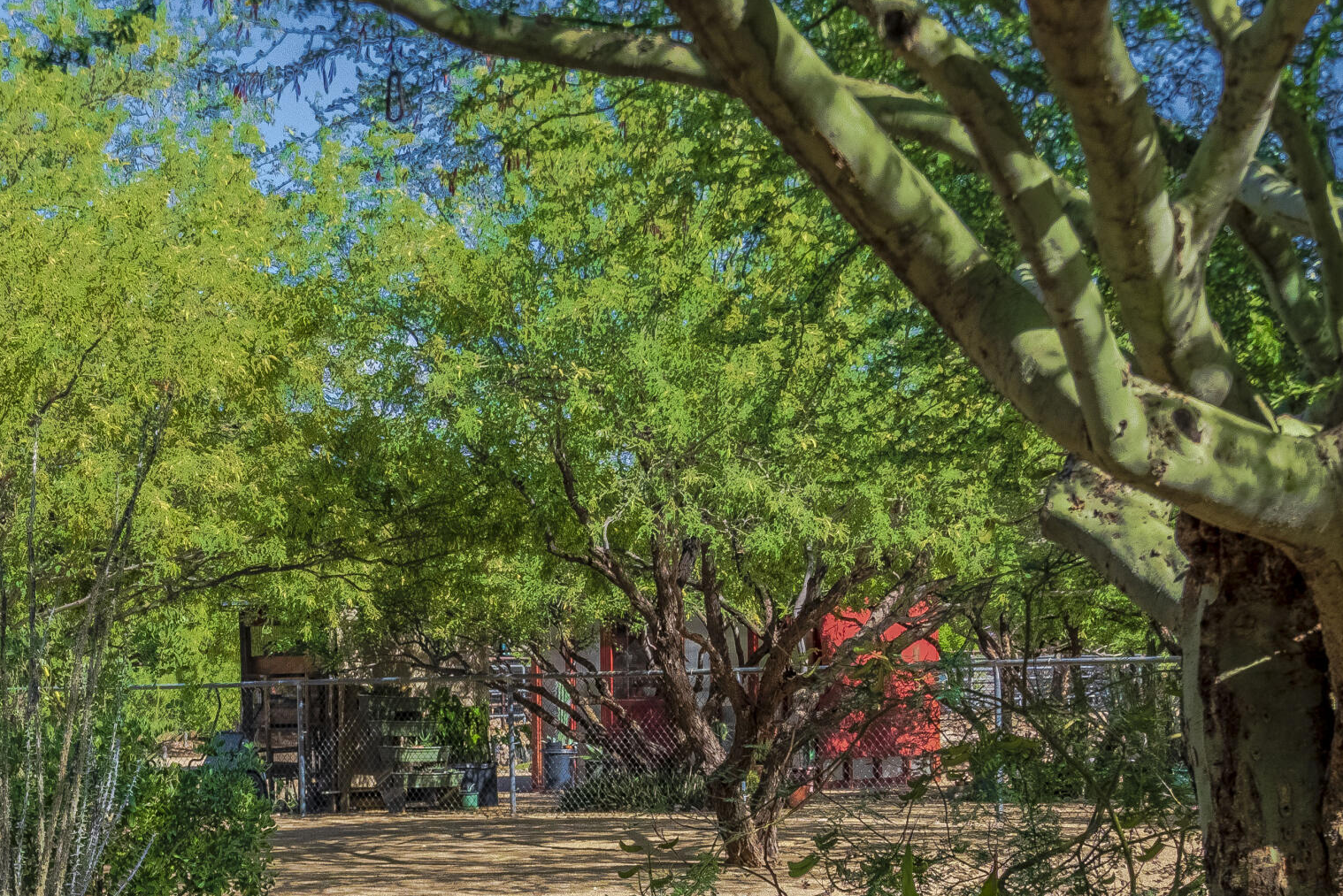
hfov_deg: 24.3
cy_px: 782
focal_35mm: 83
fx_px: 3097
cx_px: 420
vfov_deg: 16.3
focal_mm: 28
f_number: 9
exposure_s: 1/8000
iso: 800
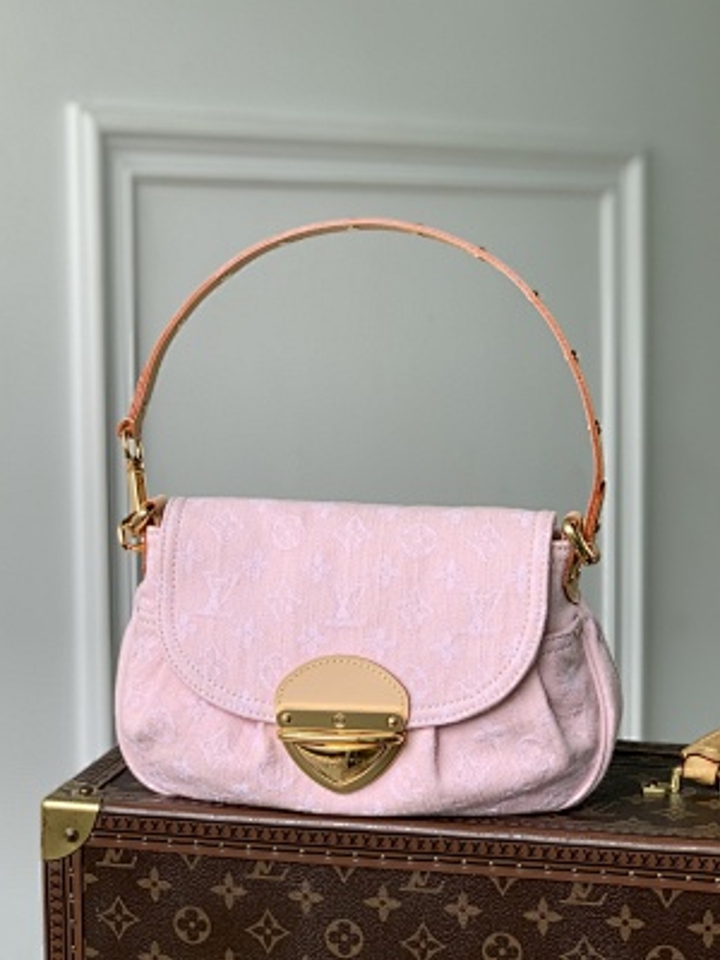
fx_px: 1803
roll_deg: +0.4
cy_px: 420
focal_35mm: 65
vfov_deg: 29.8
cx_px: 390
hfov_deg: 22.6
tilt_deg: -3.9
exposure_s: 1/227
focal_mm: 6
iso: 16
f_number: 2.4
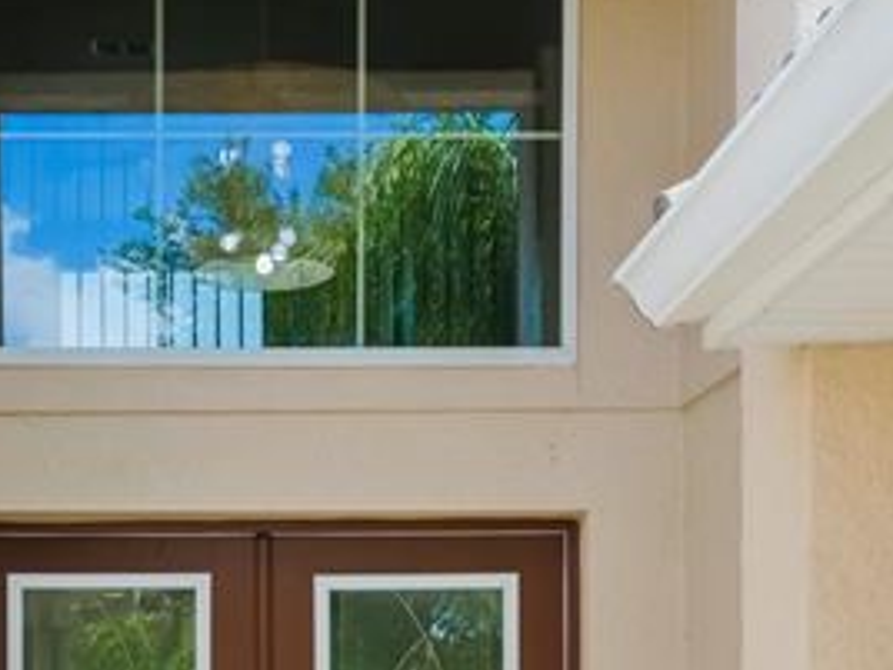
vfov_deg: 21.6
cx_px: 258
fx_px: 1625
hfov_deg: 30.4
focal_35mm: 63
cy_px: 807
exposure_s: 1/180
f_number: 2.8
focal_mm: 4.5
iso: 100
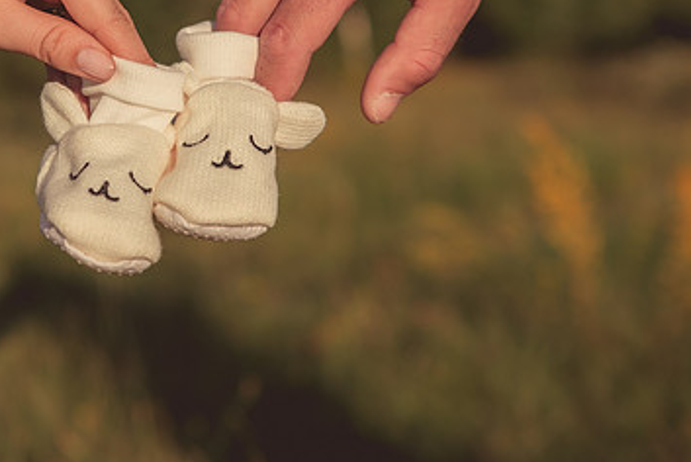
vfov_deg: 11.9
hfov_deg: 17.6
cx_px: 135
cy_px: 126
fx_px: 2209
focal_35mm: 115
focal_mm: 70
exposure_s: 1/1600
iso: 100
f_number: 4
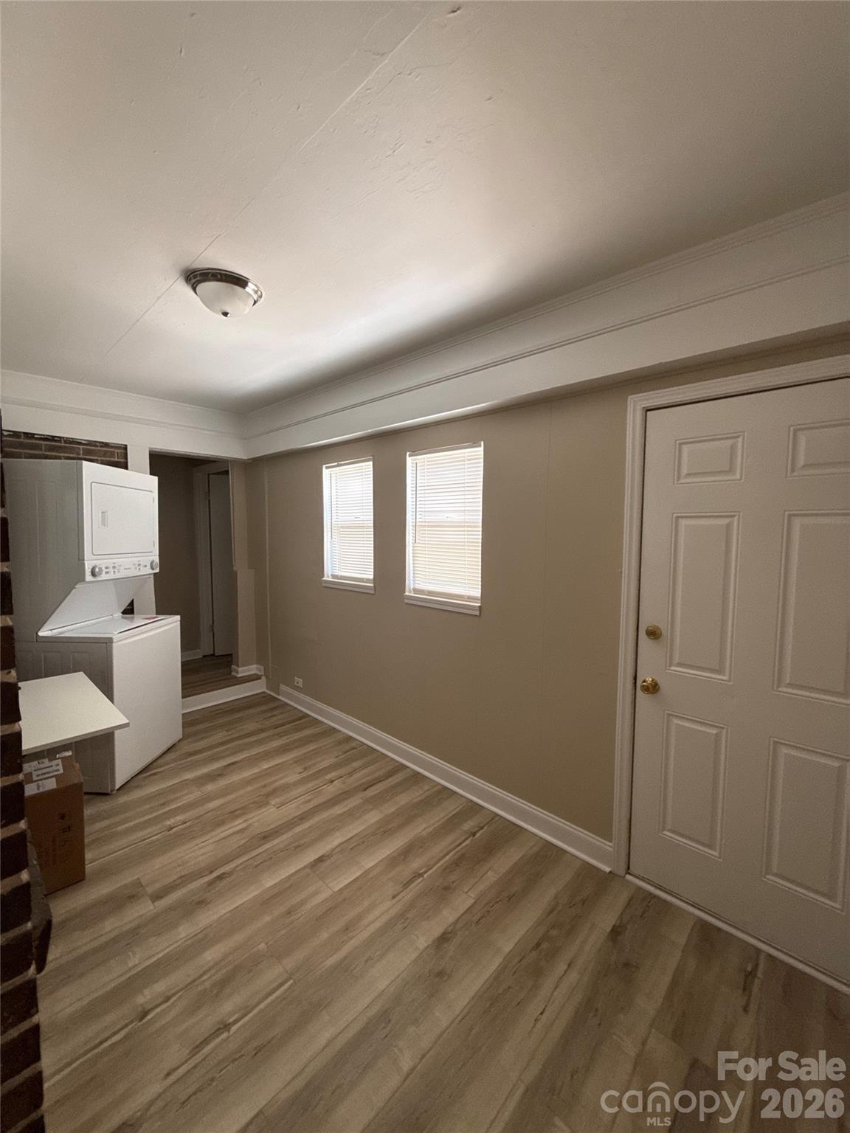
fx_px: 458
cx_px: 425
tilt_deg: -4.9
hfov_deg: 85.7
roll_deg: +0.0
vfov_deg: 102.1
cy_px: 566
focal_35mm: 14
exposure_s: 1/99
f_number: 2.2
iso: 320
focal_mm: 2.22
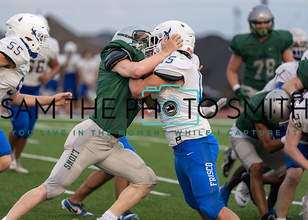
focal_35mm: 269
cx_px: 168
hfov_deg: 7.5
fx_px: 2349
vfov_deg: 5.4
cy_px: 87
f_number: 2.8
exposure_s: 1/1250
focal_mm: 200
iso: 500
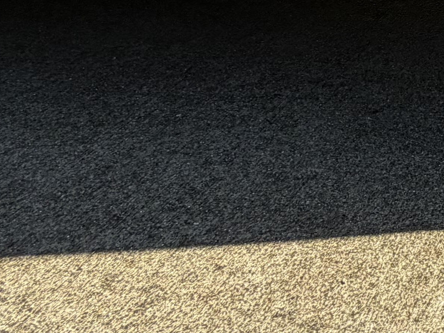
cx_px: 742
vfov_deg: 19.5
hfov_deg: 21.7
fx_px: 859
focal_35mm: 67
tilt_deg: -15.7
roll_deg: +1.4
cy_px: -147
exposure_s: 1/193
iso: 40
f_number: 2.2
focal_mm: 2.22
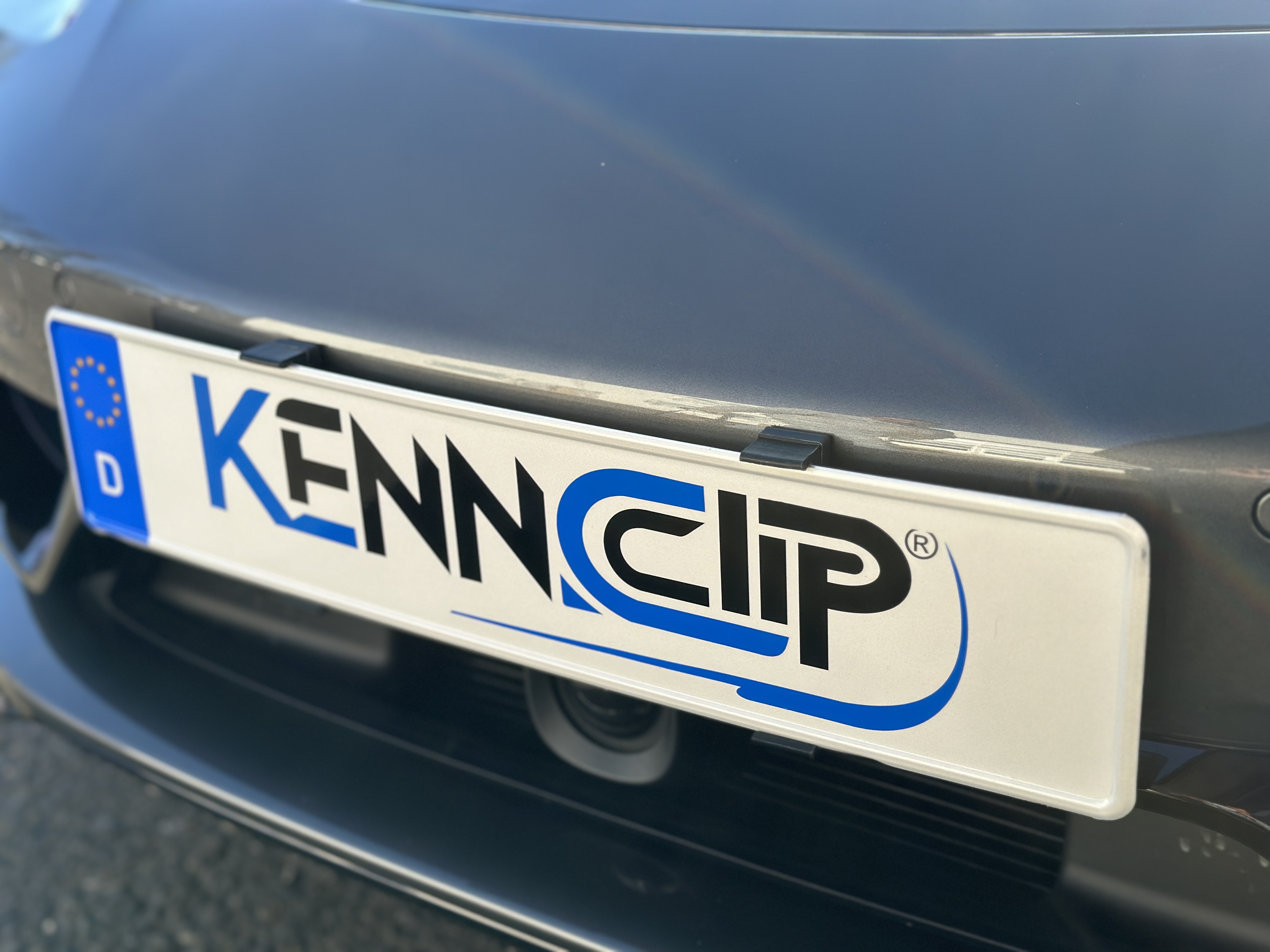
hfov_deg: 39.7
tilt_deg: -21.1
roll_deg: -0.4
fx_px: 1761
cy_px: 476
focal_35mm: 48
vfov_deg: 30.3
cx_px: 635
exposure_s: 1/1453
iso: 80
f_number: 1.78
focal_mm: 6.86
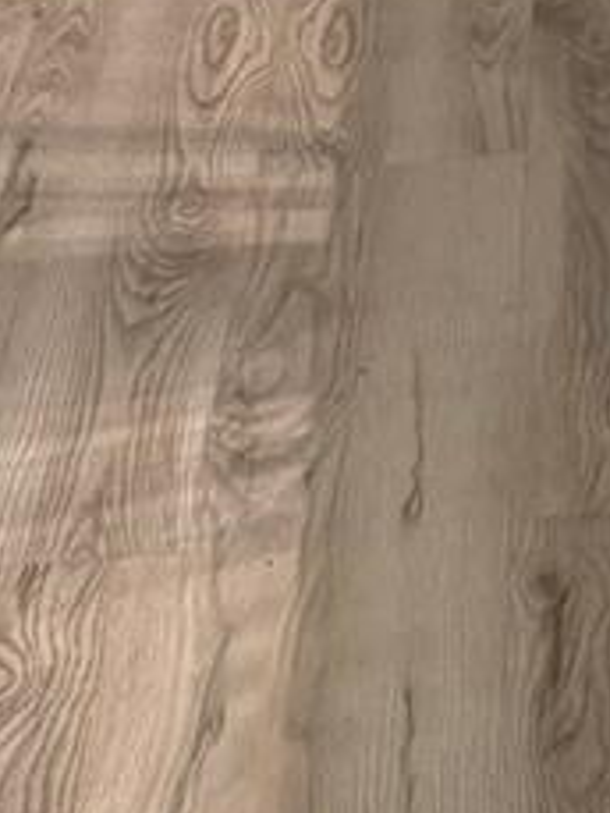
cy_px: -731
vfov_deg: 11.3
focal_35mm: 161
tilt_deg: -11.4
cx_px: 1465
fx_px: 3779
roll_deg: -1.7
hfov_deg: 8.4
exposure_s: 1/92
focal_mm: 6.76
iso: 200
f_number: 1.78
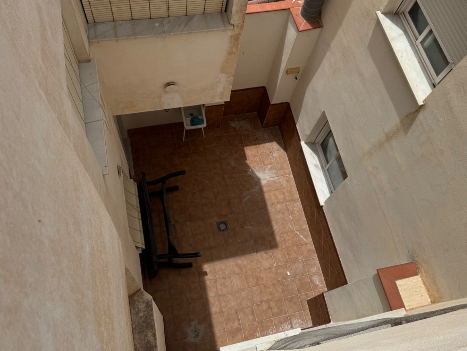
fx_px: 418
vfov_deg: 45.2
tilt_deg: -63.1
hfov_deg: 58.3
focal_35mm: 31
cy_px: 143
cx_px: 232
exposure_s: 1/7937
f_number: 1.78
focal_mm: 6.76
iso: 80
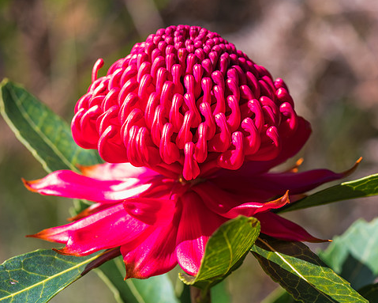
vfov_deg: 8.6
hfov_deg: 10.8
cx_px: 193
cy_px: 152
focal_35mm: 179
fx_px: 2002
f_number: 8
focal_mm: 105
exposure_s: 1/60
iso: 64
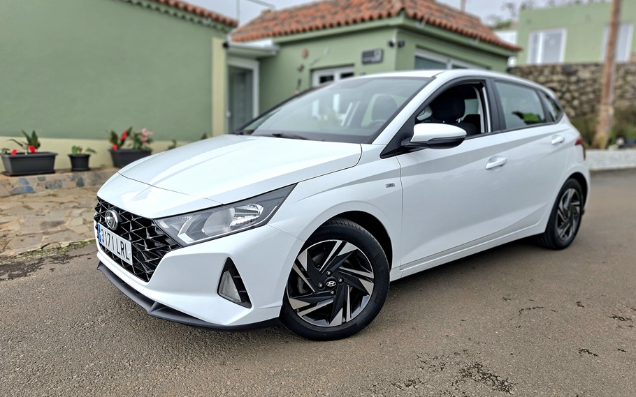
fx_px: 433
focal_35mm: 25
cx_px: 322
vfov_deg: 49.2
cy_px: 214
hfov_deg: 72.5
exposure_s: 1/833
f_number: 1.8
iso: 50
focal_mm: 5.54
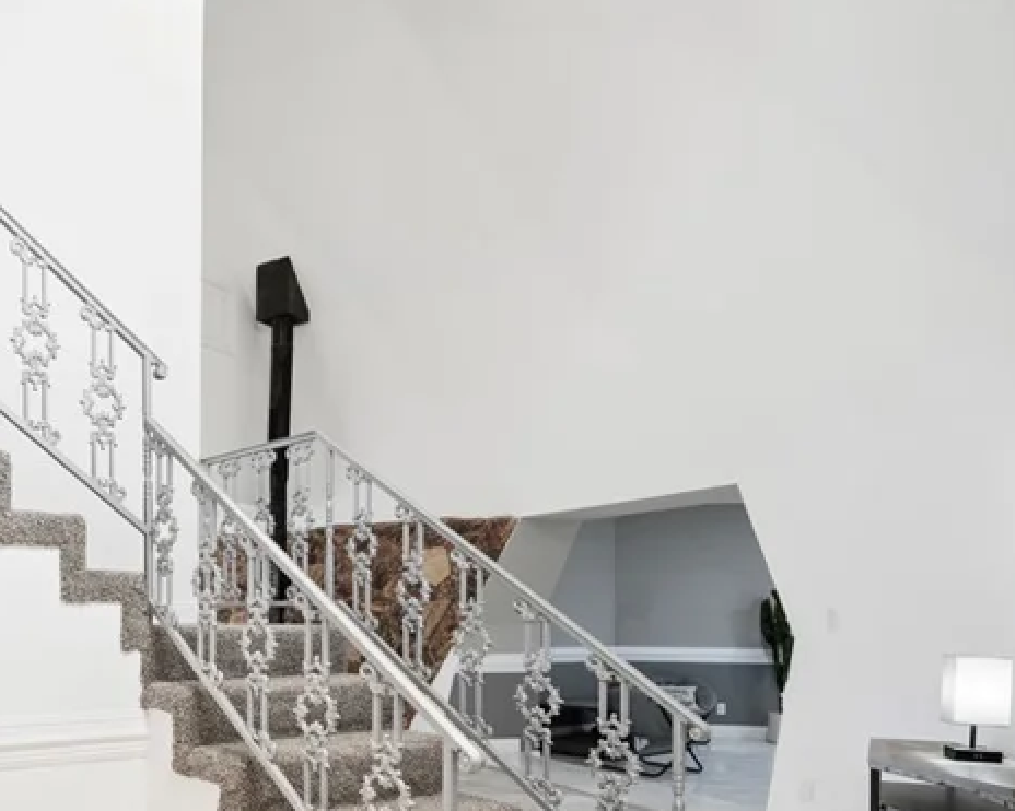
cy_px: 620
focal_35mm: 29
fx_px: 871
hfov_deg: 53.3
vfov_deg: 47.8
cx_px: 112
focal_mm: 14
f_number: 9
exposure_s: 1/1.25
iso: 100
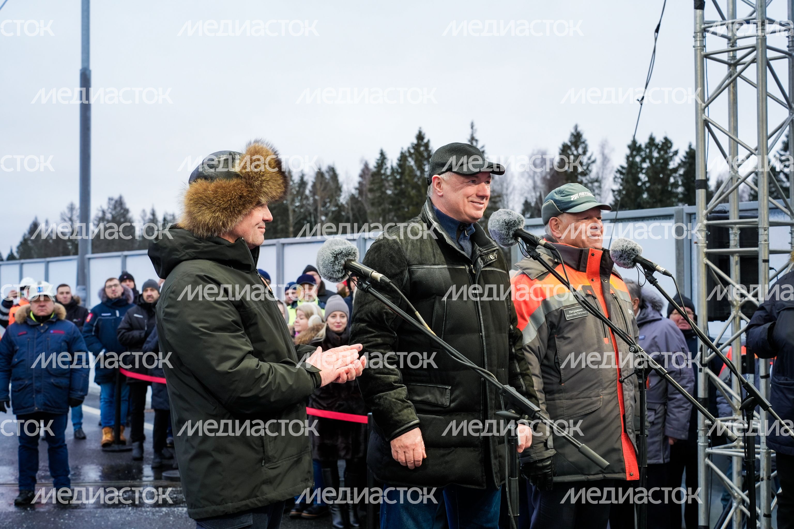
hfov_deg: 40.3
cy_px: 264
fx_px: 1081
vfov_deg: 27.5
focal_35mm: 49
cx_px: 397
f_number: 5.6
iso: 800
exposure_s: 1/200
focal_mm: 49
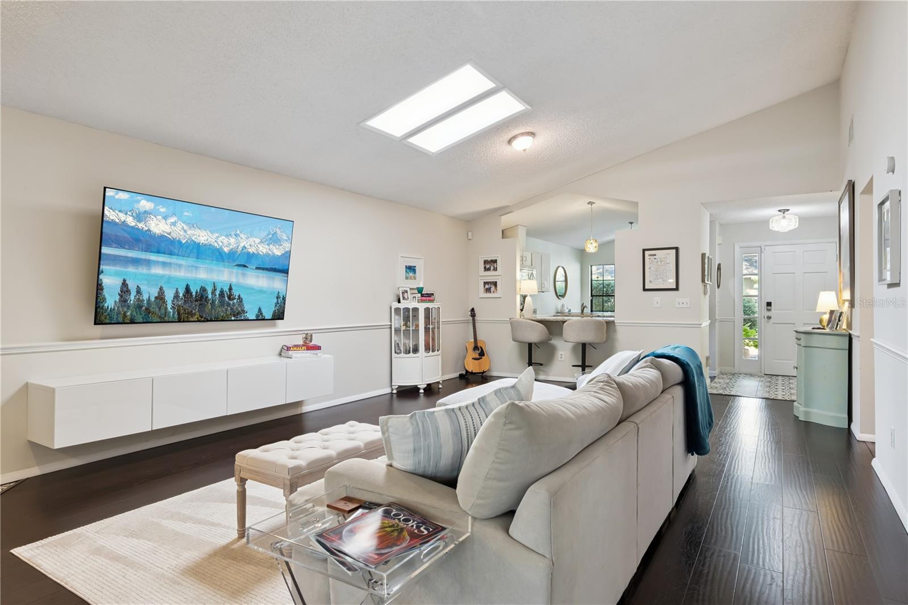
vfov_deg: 61.9
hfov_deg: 84.0
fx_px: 504
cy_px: 302
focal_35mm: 20
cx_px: 454
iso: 800
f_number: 8
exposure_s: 1/15
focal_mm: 20
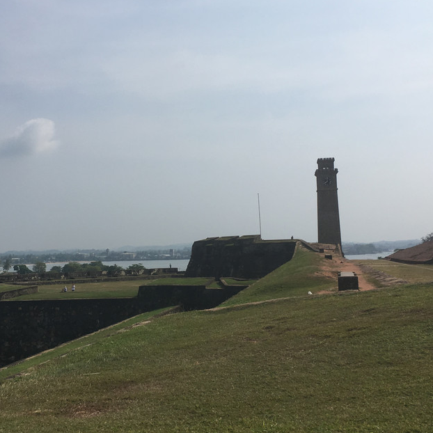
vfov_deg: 38.3
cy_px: 208
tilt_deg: +5.8
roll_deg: +2.6
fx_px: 623
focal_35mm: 44
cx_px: 159
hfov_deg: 38.1
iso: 25
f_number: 2.2
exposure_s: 1/3663
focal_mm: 4.15
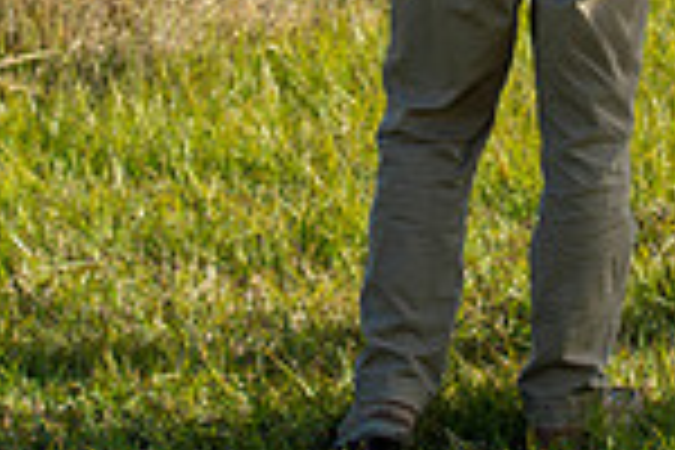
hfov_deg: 7.6
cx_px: 716
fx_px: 5081
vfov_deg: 5.0
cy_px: -274
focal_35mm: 271
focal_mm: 70
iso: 100
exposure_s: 1/400
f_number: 5.6
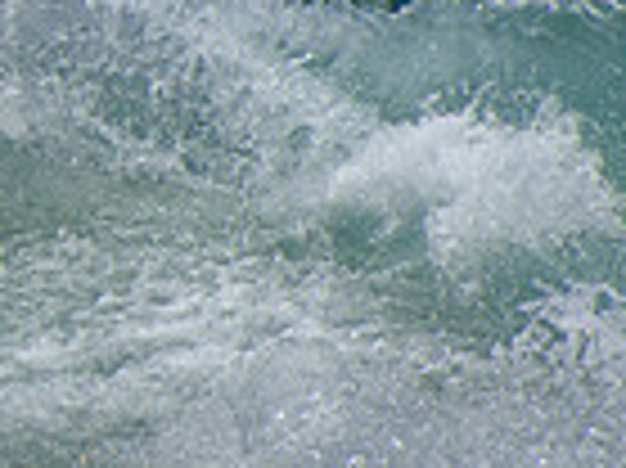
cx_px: -558
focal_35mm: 2412
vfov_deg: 0.6
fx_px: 43581
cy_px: 29
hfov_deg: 0.8
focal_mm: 400
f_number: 5.6
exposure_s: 1/2000
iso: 140
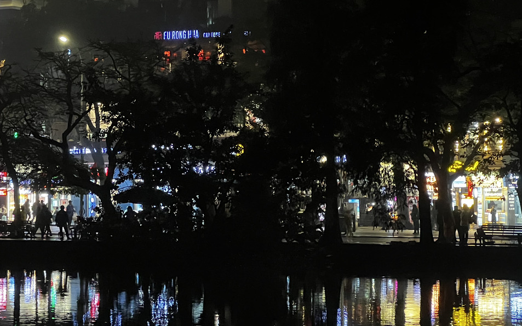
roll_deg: +0.4
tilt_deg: +2.9
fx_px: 1949
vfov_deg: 9.6
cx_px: 114
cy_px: 141
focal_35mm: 137
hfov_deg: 15.2
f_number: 2.8
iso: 640
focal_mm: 9
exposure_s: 1/34
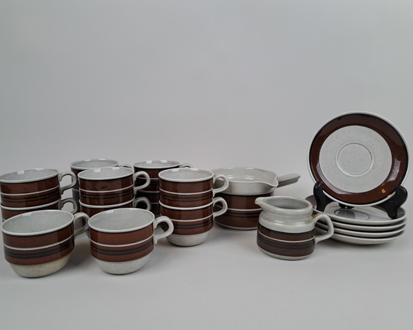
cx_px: 192
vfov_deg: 54.9
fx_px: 318
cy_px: 167
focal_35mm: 26
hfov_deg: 66.0
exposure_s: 1/100
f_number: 1.8
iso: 50
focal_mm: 5.23
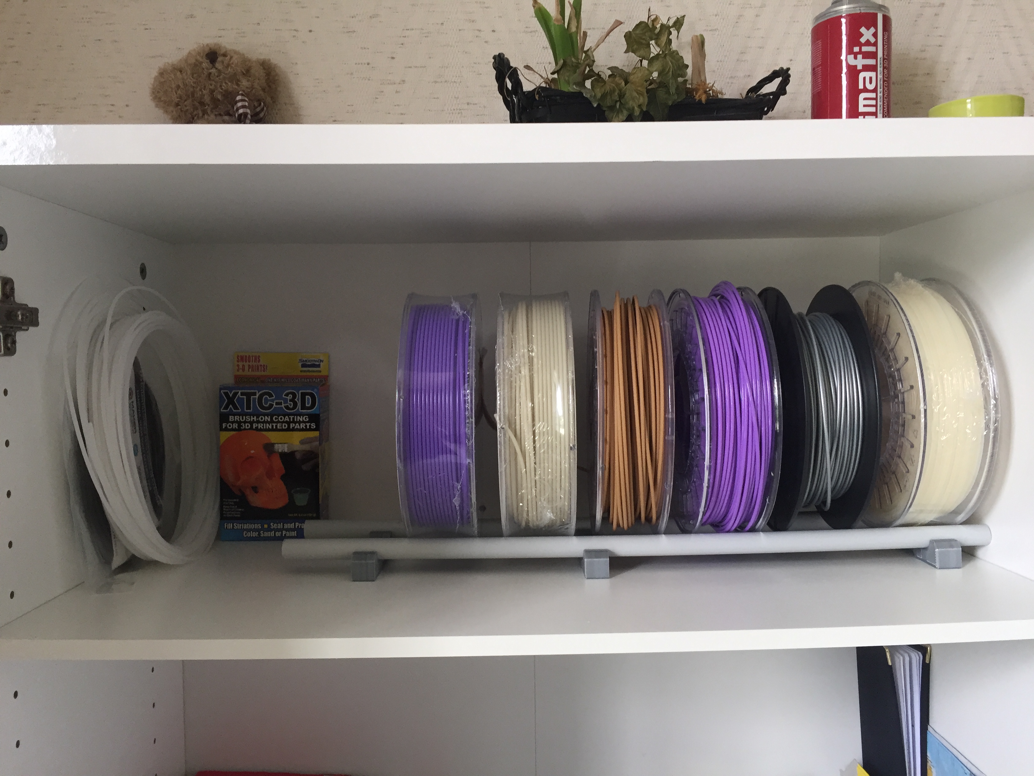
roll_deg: -1.1
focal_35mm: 29
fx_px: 866
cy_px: 388
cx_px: 517
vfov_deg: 48.2
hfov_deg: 61.7
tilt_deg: -2.5
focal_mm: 4.15
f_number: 2.2
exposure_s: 1/33
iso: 50
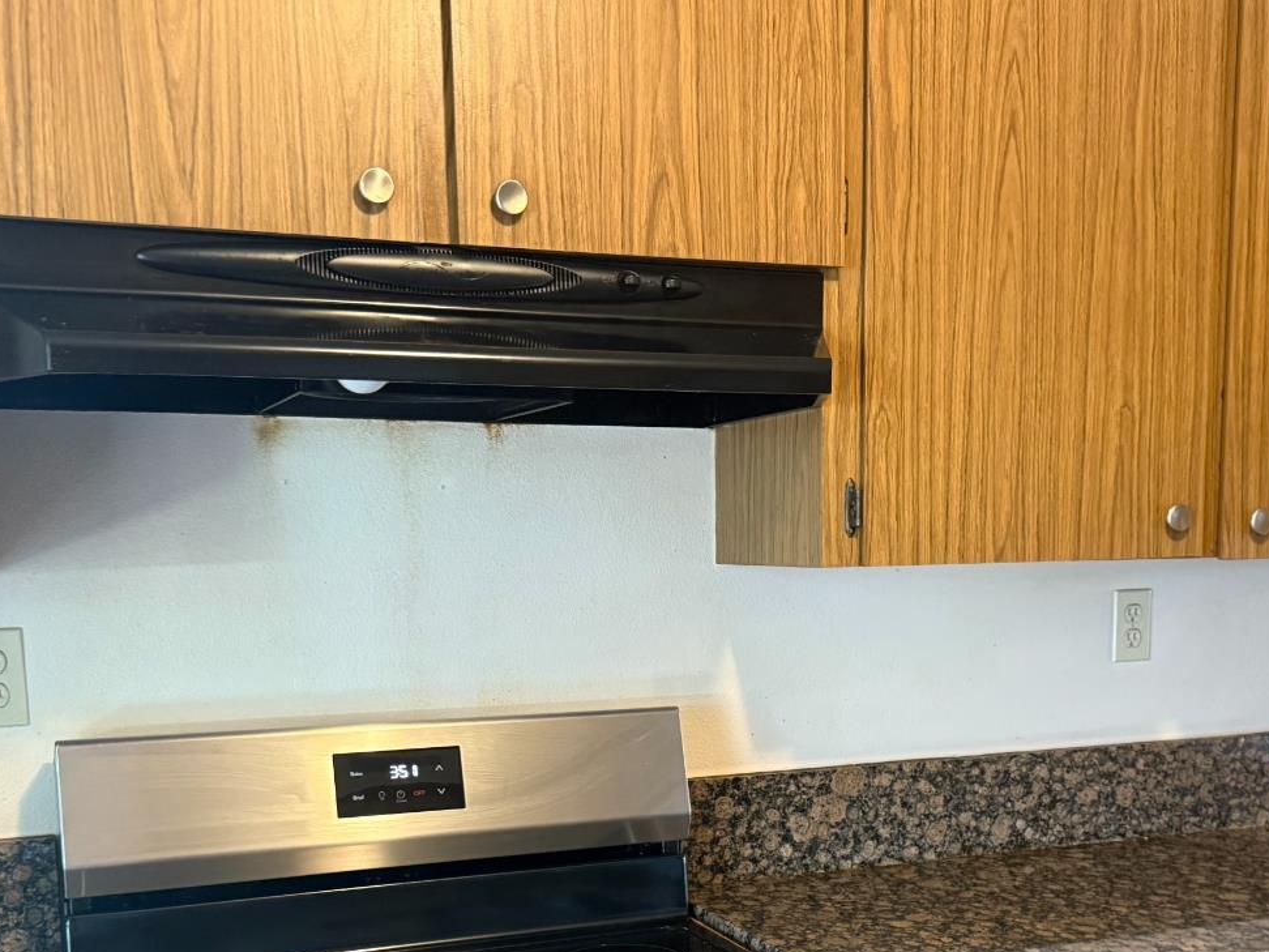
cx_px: 699
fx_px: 1356
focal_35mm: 37
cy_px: 733
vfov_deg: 37.6
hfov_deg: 50.1
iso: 640
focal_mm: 6.76
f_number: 1.78
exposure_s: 1/60
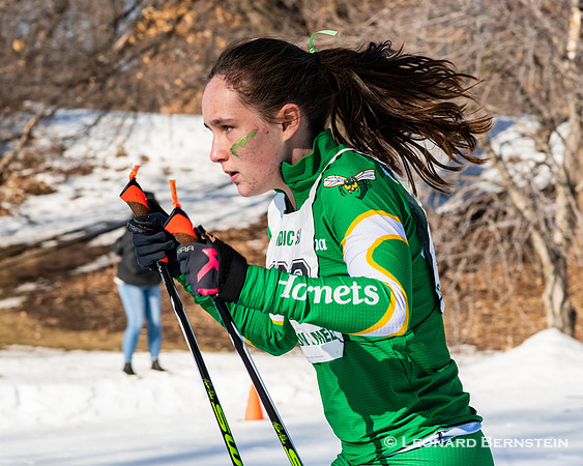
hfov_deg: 13.4
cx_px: 318
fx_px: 2477
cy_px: 233
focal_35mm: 144
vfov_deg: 10.7
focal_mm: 85
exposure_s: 1/1000
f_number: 8
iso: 400
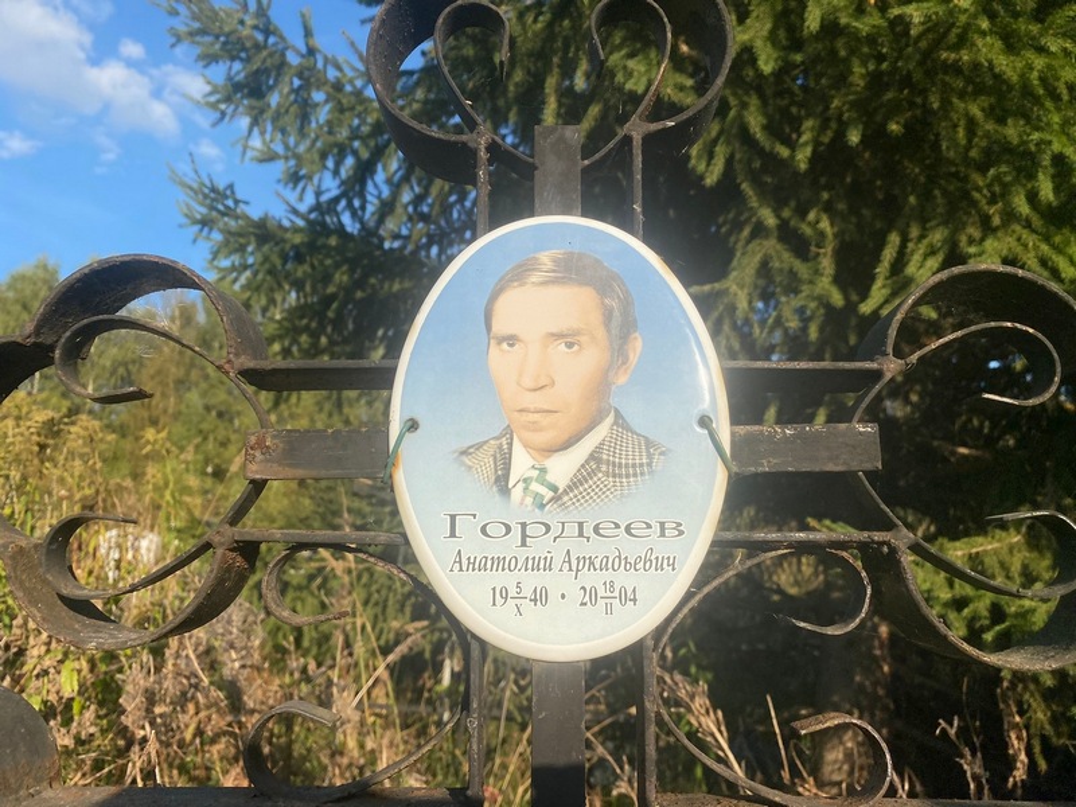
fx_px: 808
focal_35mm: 26
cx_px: 538
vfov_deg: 53.1
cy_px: 404
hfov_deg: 67.3
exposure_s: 1/4274
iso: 32
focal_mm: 4.25
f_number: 1.8
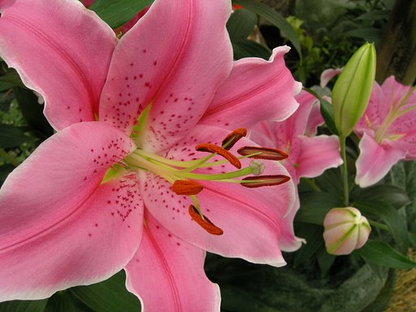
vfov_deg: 39.7
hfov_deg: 51.4
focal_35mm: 36
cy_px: 156
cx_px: 208
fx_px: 433
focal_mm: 7.5
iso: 64
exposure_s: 1/18.8
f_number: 4.8
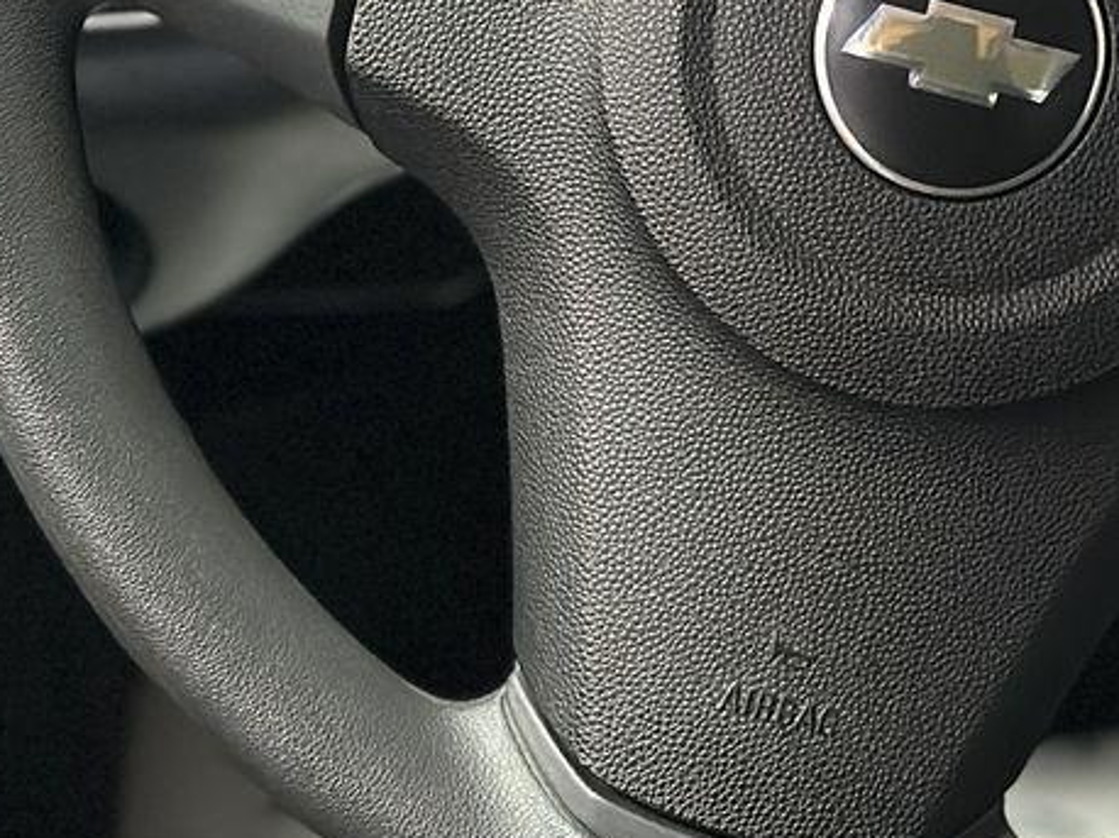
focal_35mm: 151
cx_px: 867
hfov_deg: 13.0
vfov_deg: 9.7
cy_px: -37
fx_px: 4879
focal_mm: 6.86
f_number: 1.78
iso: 800
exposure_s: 1/33
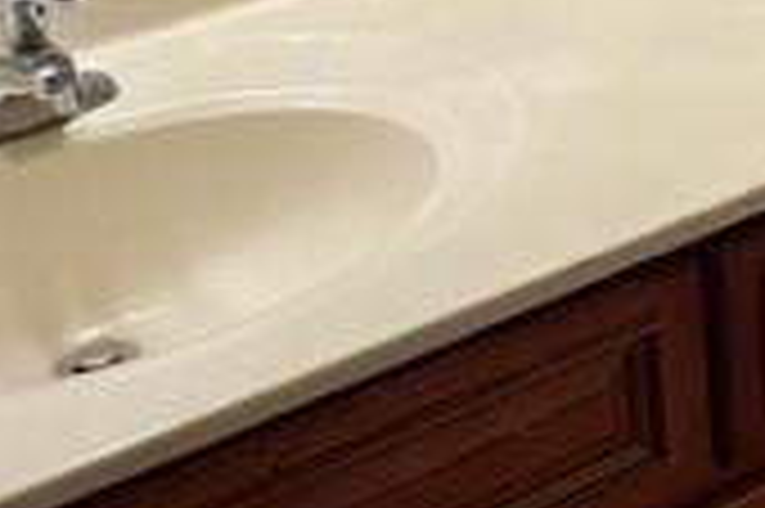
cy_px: -396
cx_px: 927
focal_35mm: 102
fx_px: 2165
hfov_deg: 18.9
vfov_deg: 12.3
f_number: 1.6
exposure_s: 1/60
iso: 160
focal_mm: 5.1
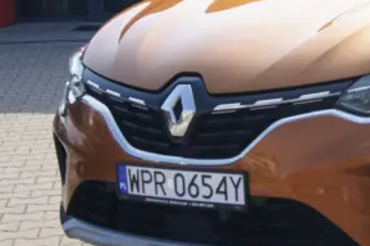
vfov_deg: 14.7
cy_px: 100
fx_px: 955
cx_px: 371
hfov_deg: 21.2
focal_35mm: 93
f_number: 11
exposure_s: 1/80
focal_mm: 28
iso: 100
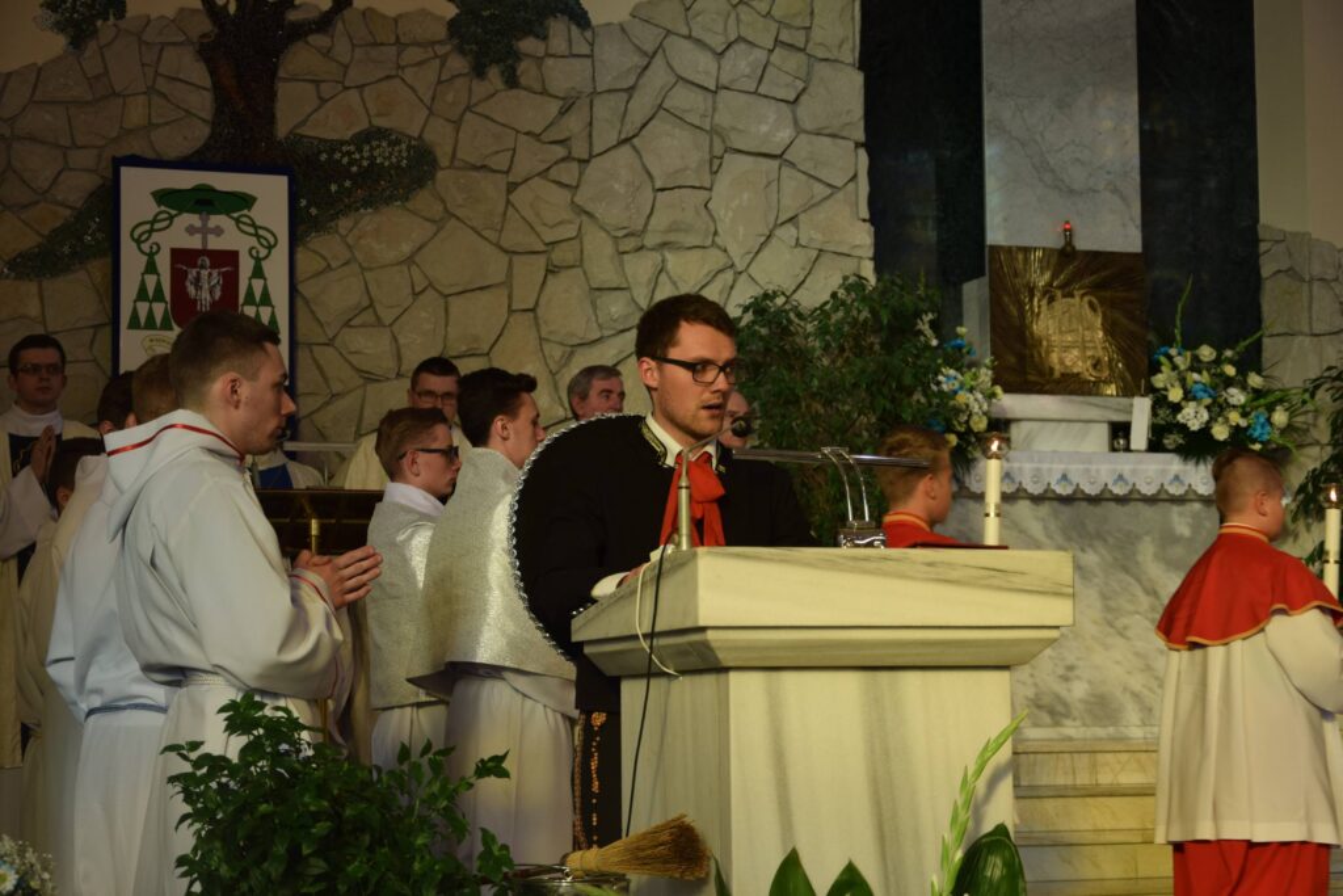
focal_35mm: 78
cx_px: 672
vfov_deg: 17.5
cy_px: 448
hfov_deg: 26.0
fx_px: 2910
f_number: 5
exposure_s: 1/80
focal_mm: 52
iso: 400
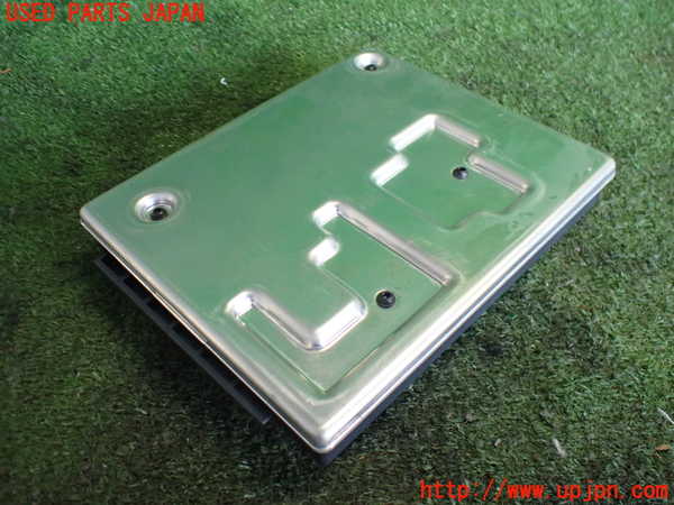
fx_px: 584
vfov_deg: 46.8
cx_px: 337
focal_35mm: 30
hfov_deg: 60.0
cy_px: 252
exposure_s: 1/125
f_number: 2.3
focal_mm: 5.4
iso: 800
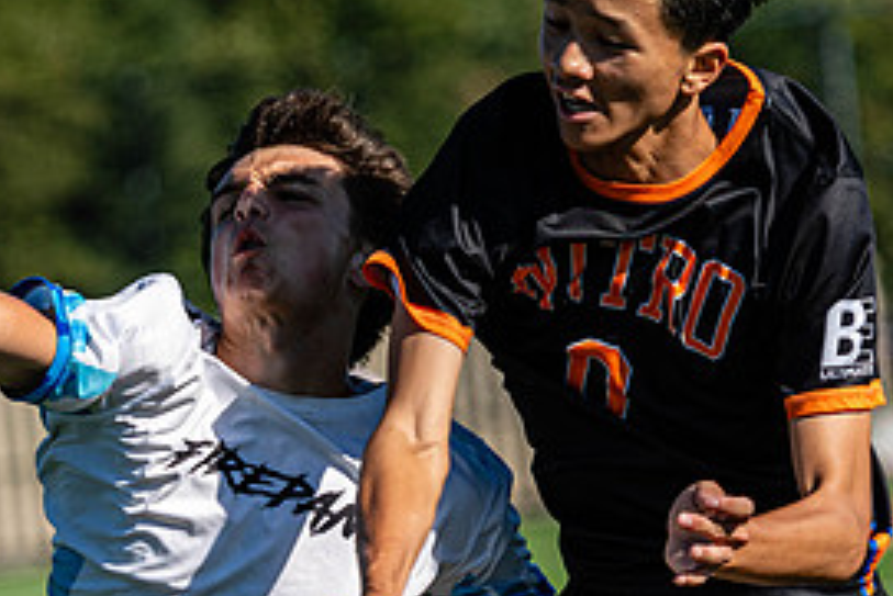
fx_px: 9952
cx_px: 92
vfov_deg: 3.4
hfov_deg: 5.1
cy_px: 252
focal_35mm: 401
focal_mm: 125
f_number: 3.2
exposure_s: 1/2000
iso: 100
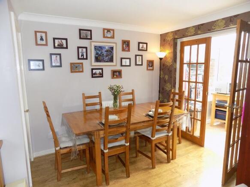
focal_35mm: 23
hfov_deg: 73.9
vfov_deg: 58.9
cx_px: 125
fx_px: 166
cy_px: 94
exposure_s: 1/30
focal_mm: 4
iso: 125
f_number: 3.1
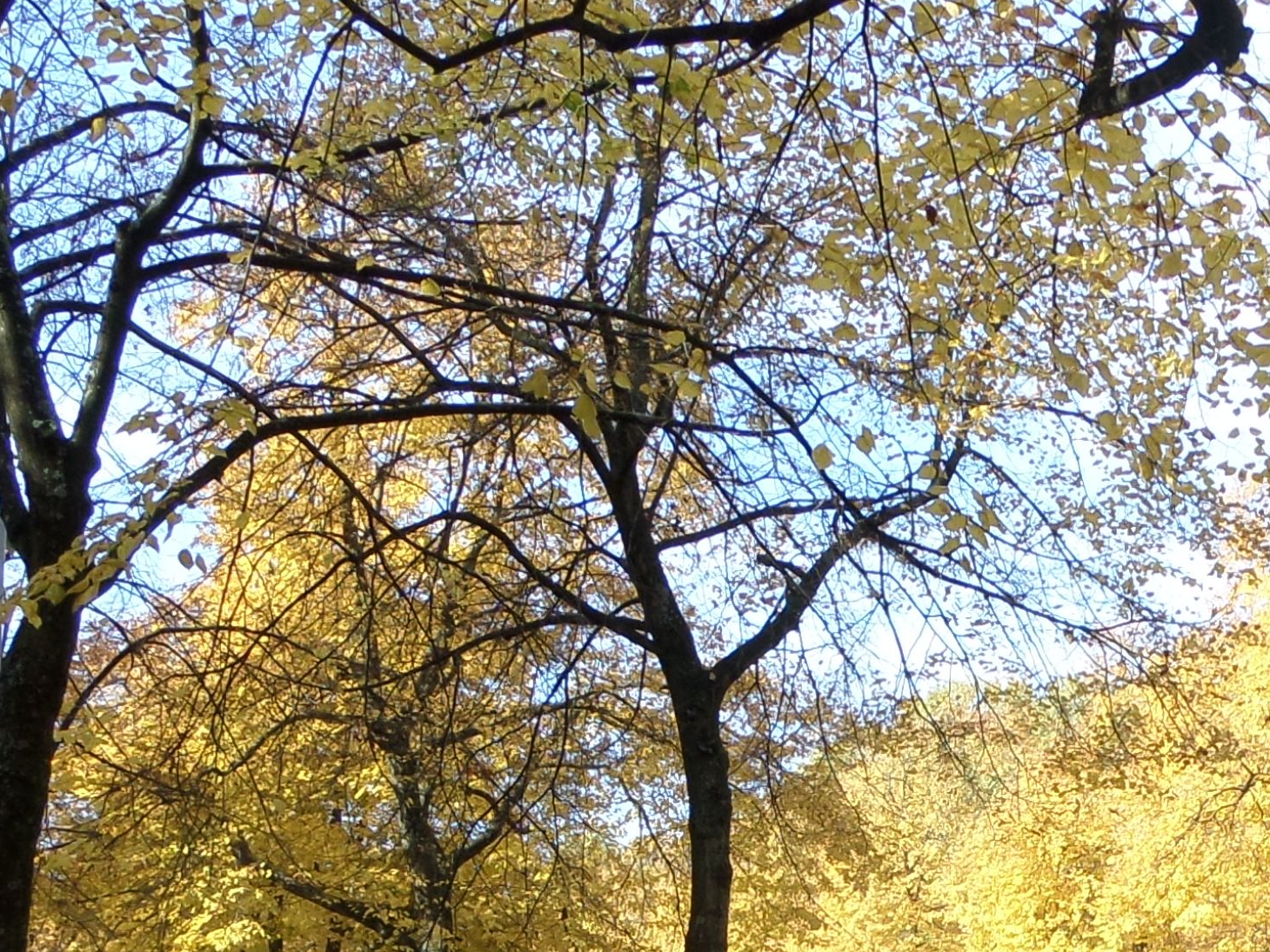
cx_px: 972
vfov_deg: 20.4
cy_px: 819
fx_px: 2605
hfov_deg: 27.0
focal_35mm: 71
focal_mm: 4
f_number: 3.2
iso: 80
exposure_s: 1/250
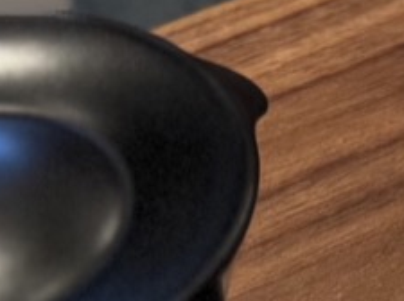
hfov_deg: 9.6
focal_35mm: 171
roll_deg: -10.2
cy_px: 258
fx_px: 1993
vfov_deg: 8.6
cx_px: 1111
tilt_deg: -41.8
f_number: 1.78
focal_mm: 6.76
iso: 400
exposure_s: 1/50
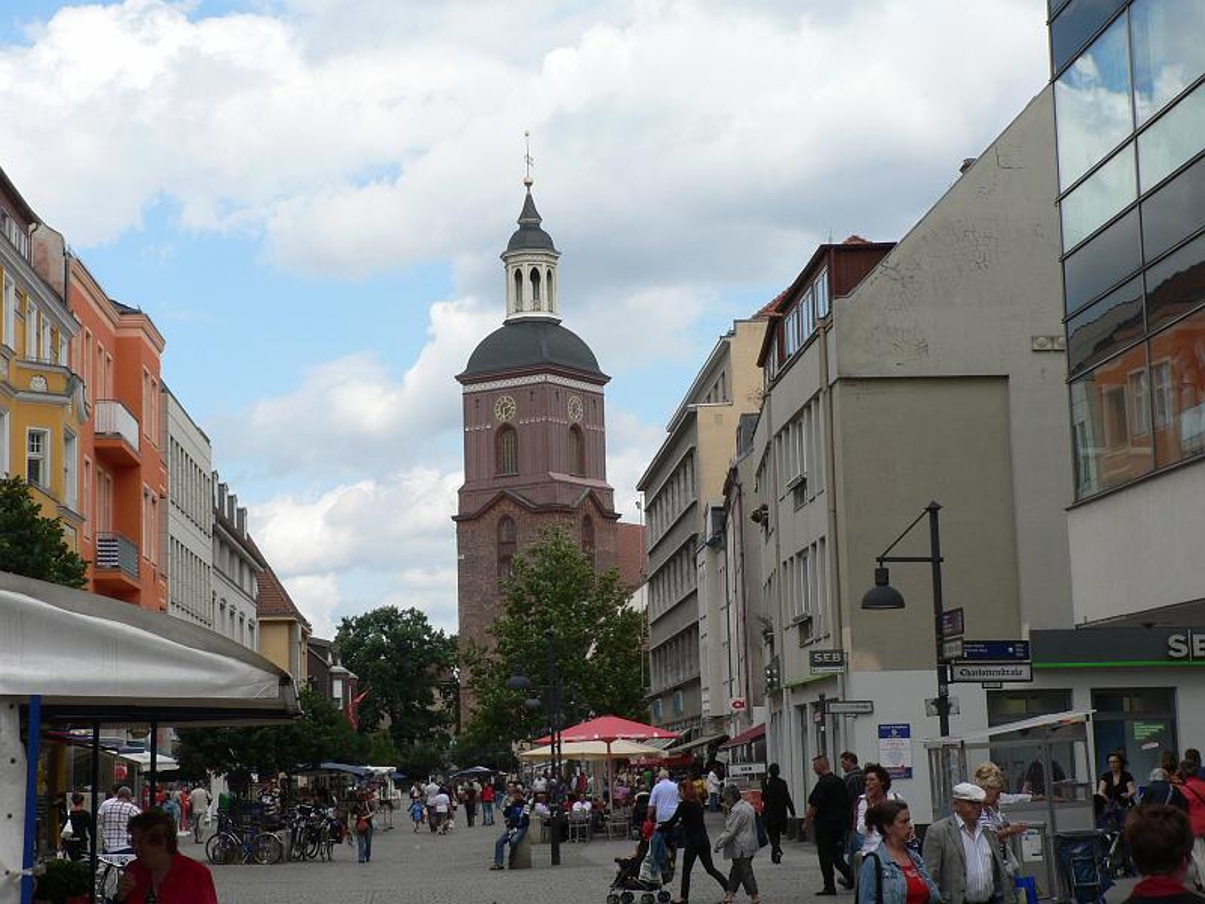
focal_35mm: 64
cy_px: 452
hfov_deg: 30.3
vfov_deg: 22.9
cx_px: 602
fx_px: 2228
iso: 80
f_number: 5.6
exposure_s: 1/400
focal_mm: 10.7
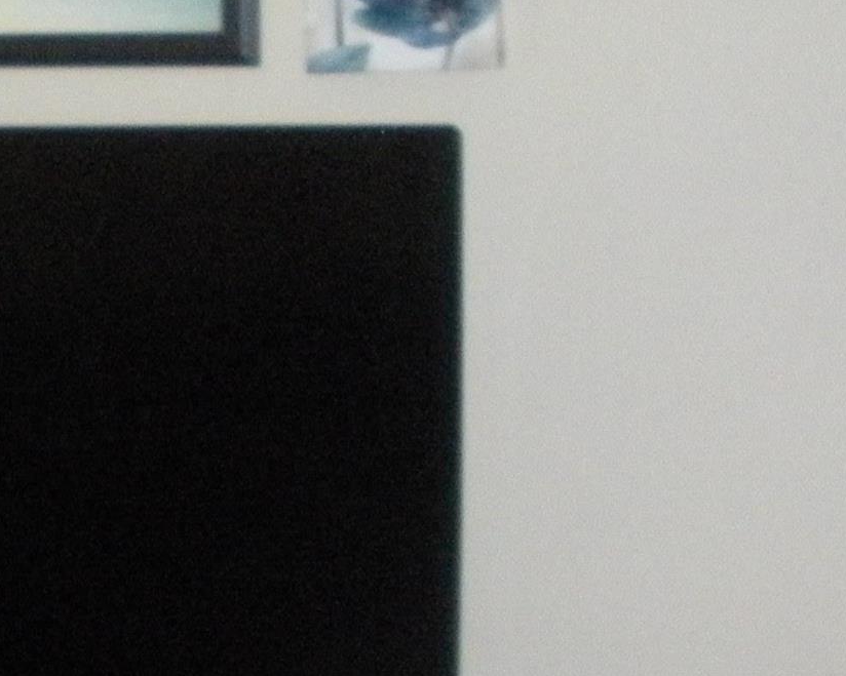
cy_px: 489
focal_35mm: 131
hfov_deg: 14.0
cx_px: -300
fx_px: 3280
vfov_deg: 11.8
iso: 490
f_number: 3.5
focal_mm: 6.3
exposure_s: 1/60
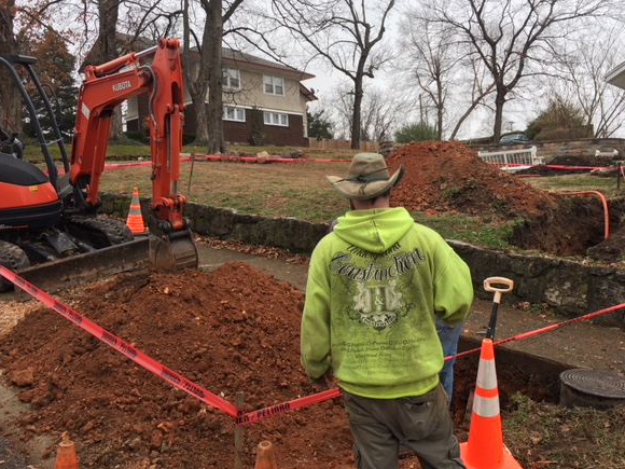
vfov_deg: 44.2
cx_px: 333
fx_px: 578
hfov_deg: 56.8
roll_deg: +1.5
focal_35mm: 32
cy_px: 242
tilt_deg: -1.7
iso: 25
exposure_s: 1/125
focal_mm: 4.15
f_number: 2.2
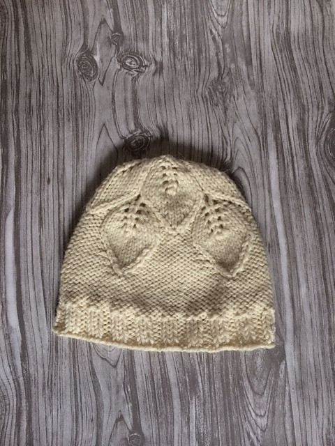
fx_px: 374
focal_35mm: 29
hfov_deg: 48.2
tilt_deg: -79.4
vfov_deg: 61.7
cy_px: 223
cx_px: 168
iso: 125
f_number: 2.2
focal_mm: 4.15
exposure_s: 1/30
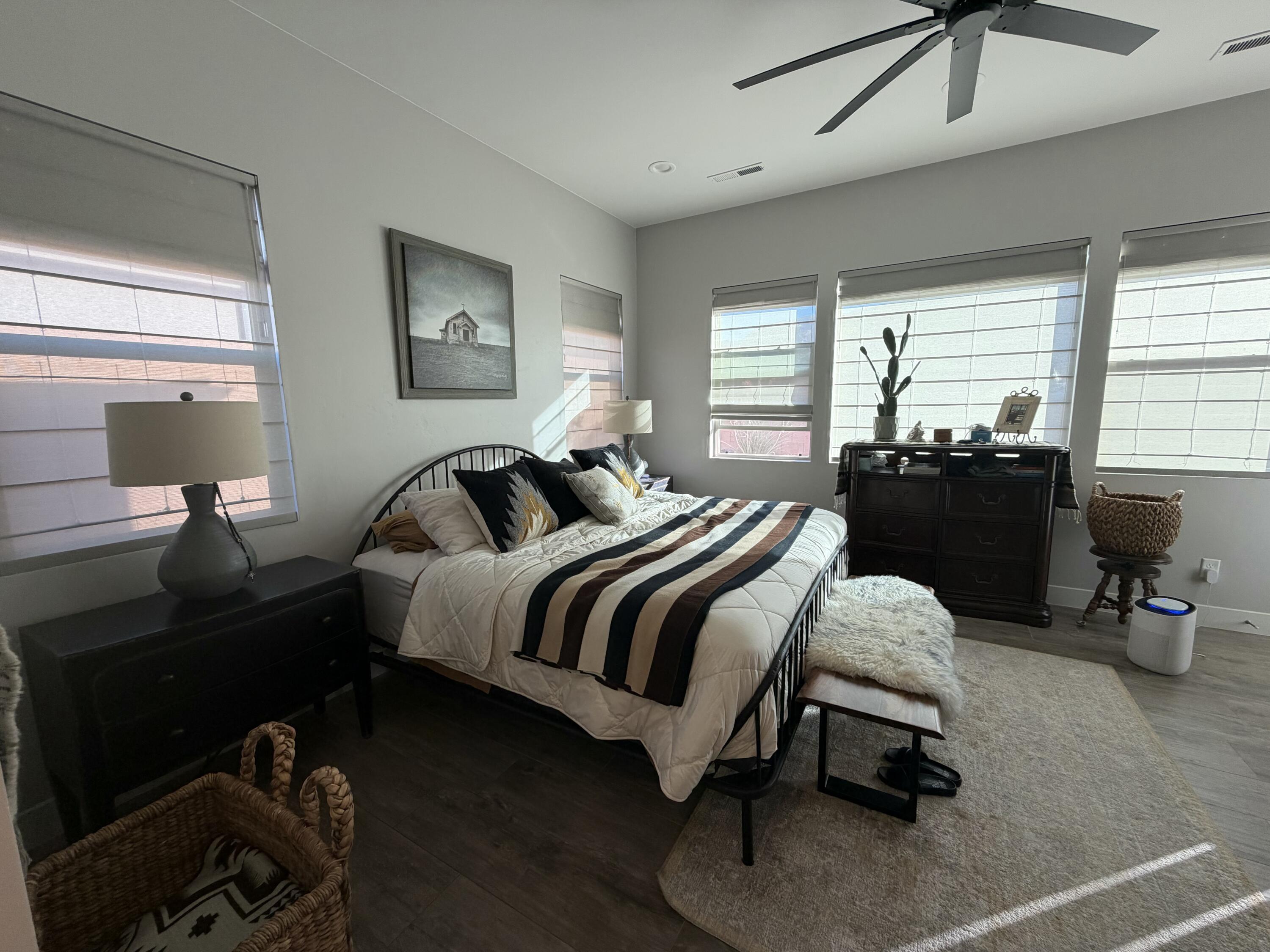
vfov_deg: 85.7
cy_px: 476
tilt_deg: -8.0
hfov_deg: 102.1
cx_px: 635
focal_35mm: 14
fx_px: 514
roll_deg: +1.2
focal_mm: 2.22
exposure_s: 1/120
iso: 125
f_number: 2.2
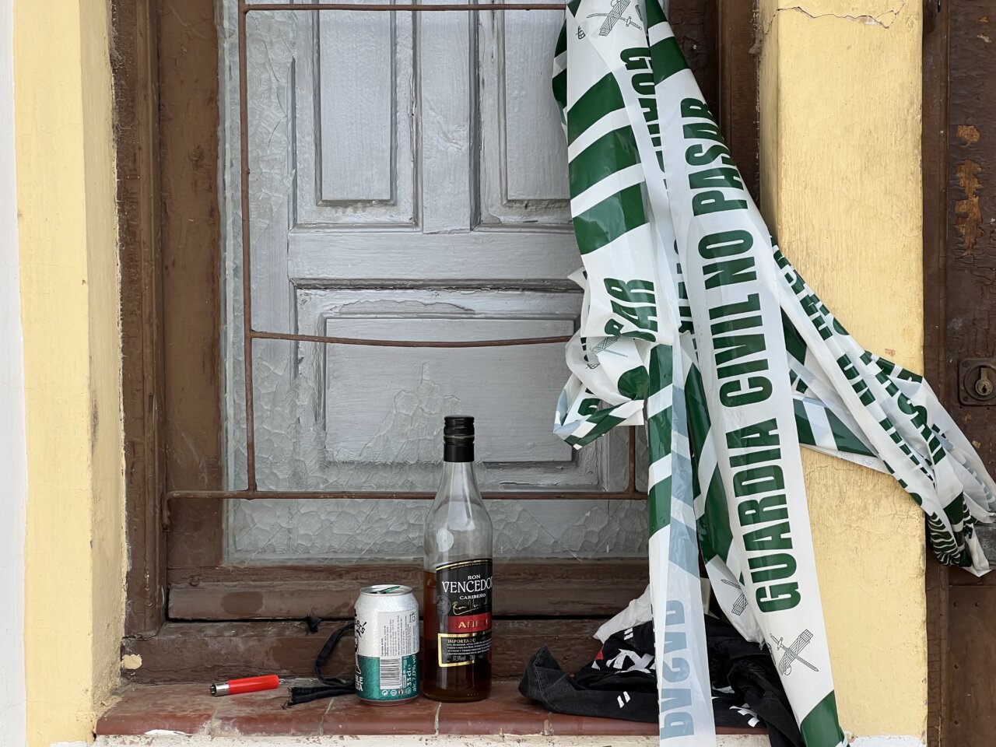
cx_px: 498
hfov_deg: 25.3
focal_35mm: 77
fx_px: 2216
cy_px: 374
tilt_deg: -3.1
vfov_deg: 19.1
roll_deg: +1.3
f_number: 2.8
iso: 32
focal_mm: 9
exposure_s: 1/423
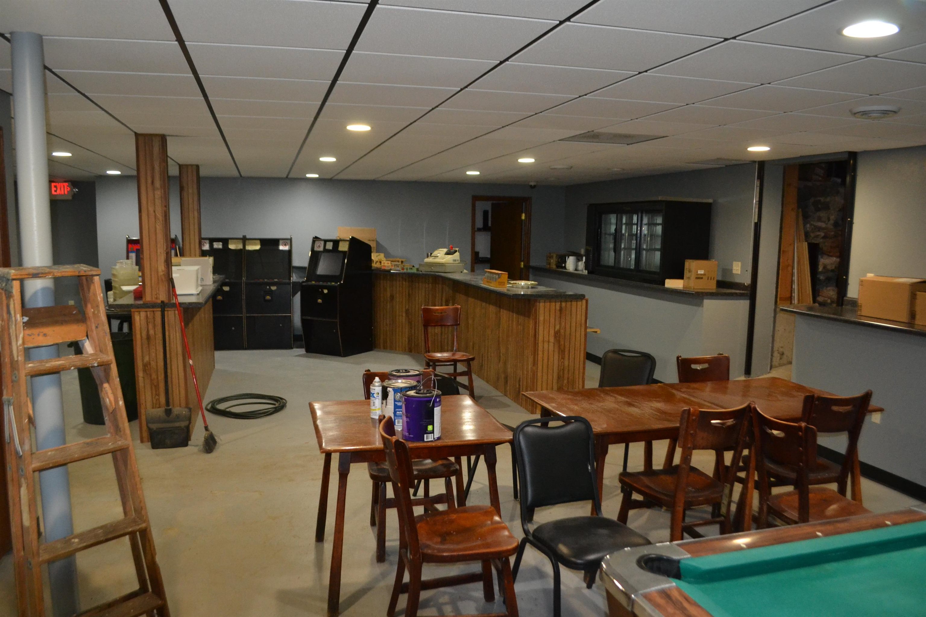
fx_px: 694
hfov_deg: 67.4
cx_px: 463
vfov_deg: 47.9
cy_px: 308
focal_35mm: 27
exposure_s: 1/60
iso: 2000
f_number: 3.5
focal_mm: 18
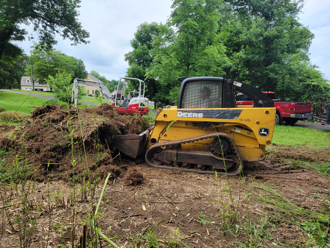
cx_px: 165
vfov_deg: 53.1
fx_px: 248
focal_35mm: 26
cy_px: 124
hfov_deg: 67.3
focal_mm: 5.4
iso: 40
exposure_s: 1/1218
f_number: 1.8
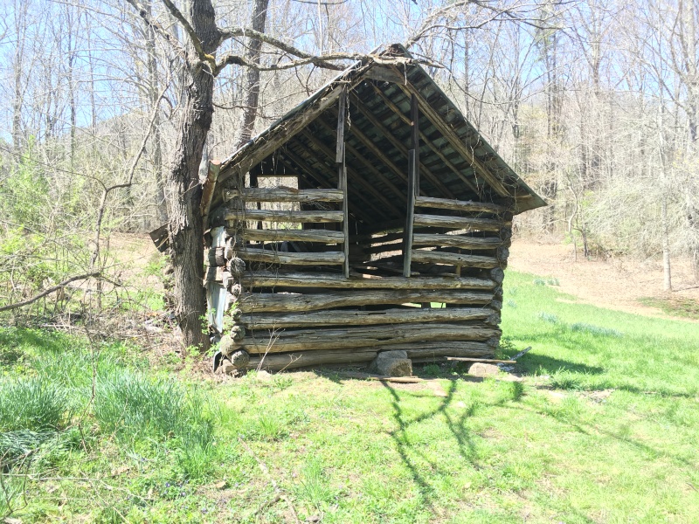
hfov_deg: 61.7
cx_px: 350
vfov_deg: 48.2
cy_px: 262
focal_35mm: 29
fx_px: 586
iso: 25
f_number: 2.2
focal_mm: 4.15
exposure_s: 1/139
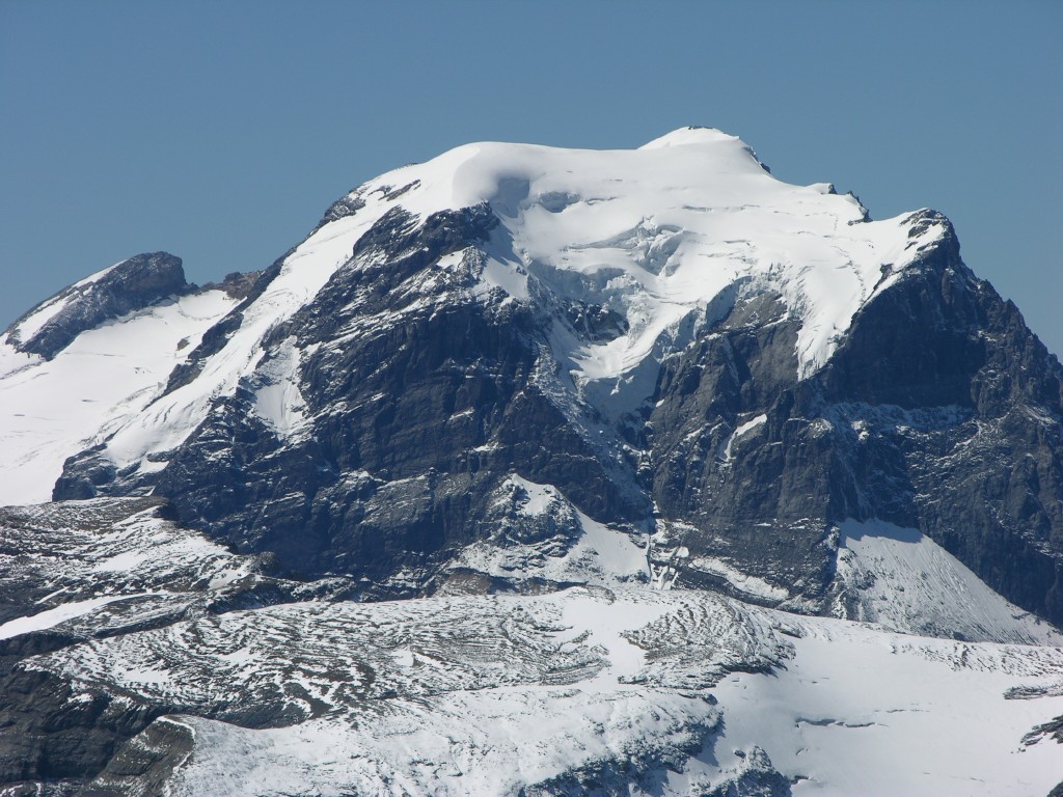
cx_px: 532
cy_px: 398
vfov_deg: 6.8
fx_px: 6756
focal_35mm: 220
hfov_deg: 9.0
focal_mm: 56.7
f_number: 7.3
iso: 50
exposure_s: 1/444
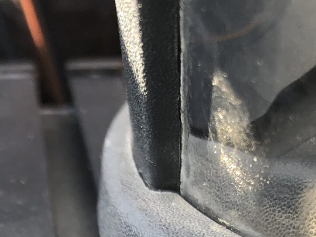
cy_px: 306
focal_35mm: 99
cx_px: -13
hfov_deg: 19.2
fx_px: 904
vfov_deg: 14.3
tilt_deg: -30.2
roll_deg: -0.1
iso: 50
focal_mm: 3.99
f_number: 1.8
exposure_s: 1/120
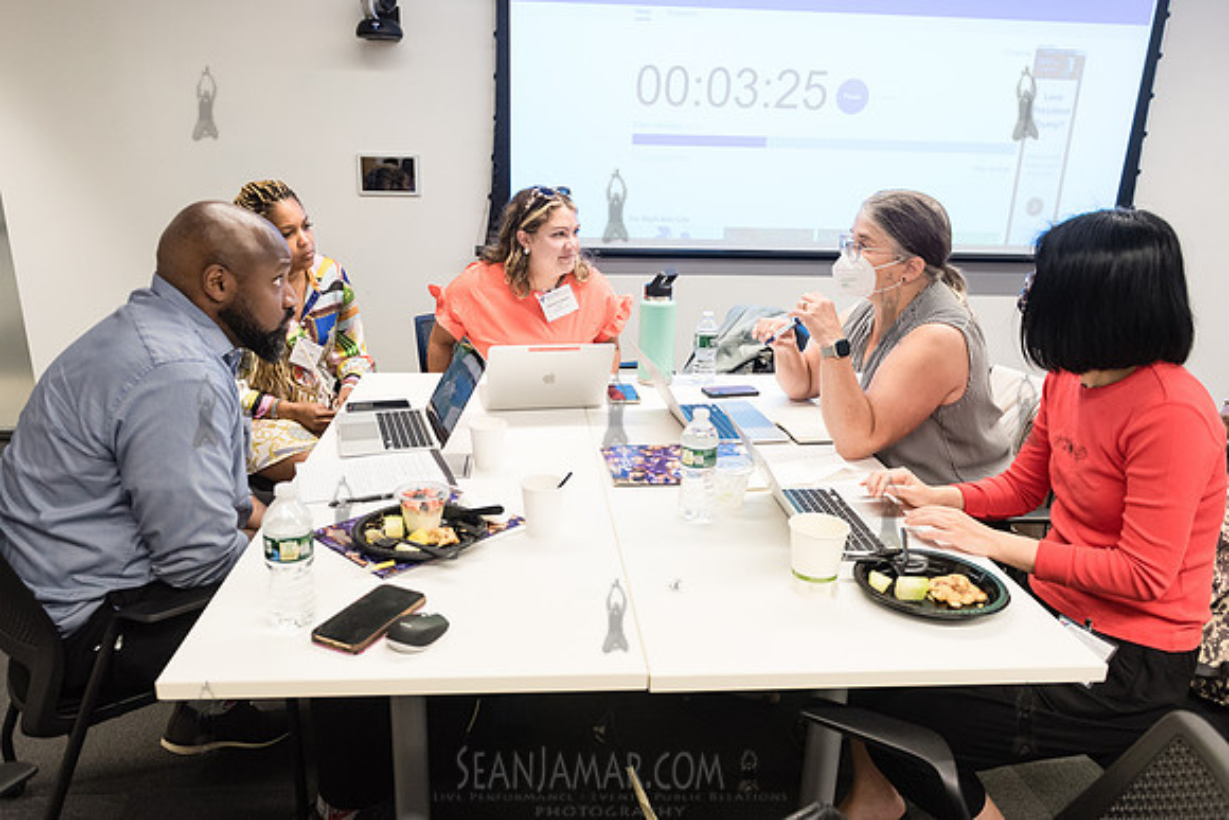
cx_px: 580
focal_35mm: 26
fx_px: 886
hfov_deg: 69.4
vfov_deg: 49.6
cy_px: 435
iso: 2500
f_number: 4
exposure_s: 1/250
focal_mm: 24
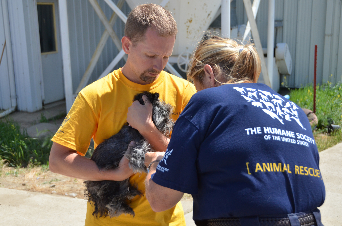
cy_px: 113
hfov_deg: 41.2
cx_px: 171
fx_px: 455
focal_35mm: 48
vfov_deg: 28.0
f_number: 4.2
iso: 800
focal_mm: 32
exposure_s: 1/6400
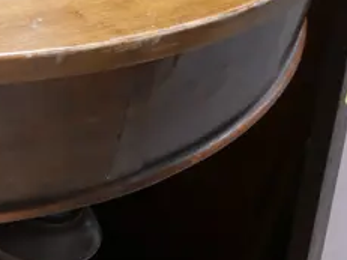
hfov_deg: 12.5
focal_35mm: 142
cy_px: 186
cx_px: -311
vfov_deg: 10.4
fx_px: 1423
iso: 640
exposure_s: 1/60
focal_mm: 16
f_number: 3.6
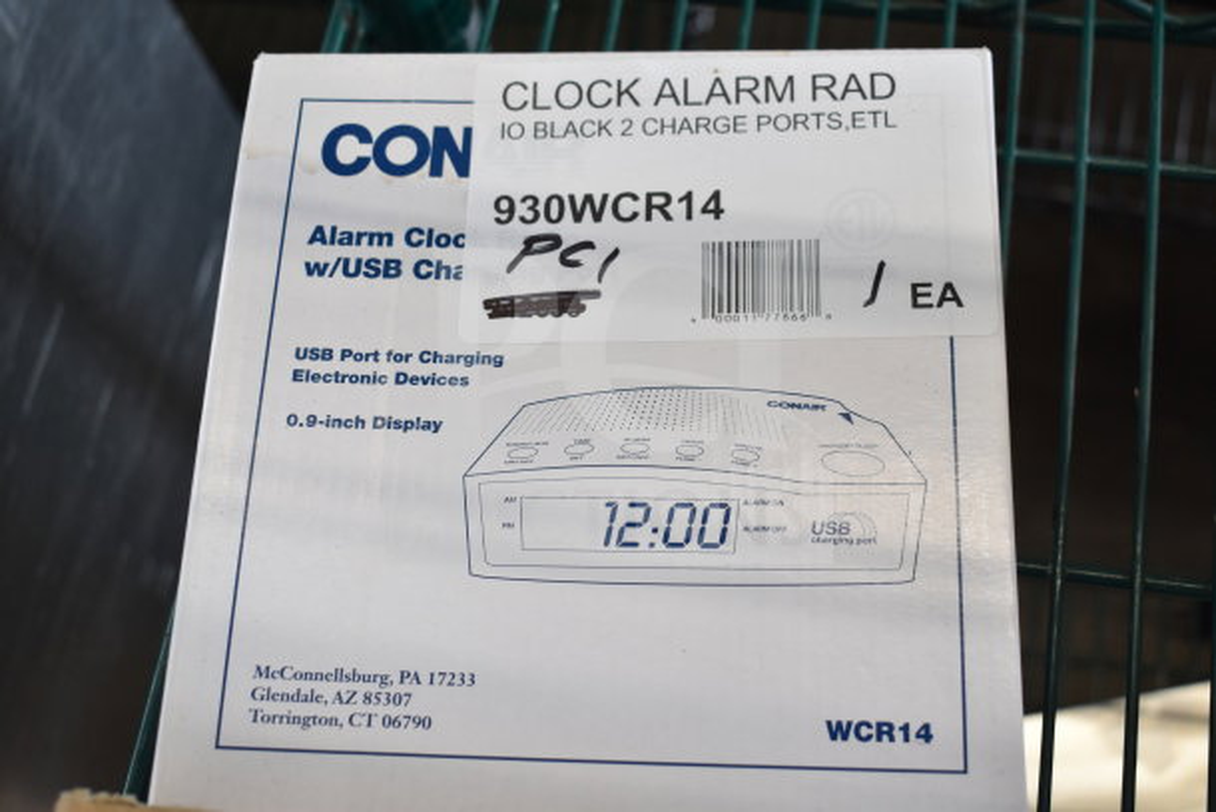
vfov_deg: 29.9
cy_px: 406
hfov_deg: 43.6
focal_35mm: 45
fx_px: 1520
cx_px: 608
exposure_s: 1/50
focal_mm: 30
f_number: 4.2
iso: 560
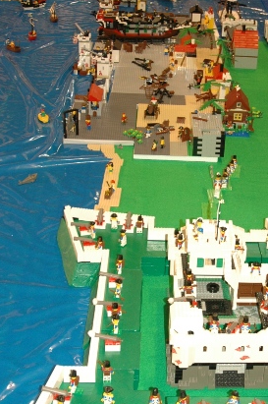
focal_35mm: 70
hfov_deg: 19.3
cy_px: 200
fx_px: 784
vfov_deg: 28.9
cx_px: 207
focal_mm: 24
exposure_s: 1/60
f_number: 3.8
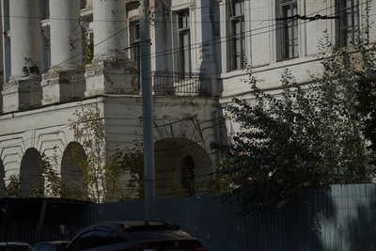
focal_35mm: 143
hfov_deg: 14.3
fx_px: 1494
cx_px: 188
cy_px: 126
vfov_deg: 9.6
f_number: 5.6
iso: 50
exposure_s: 1/1250
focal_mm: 143
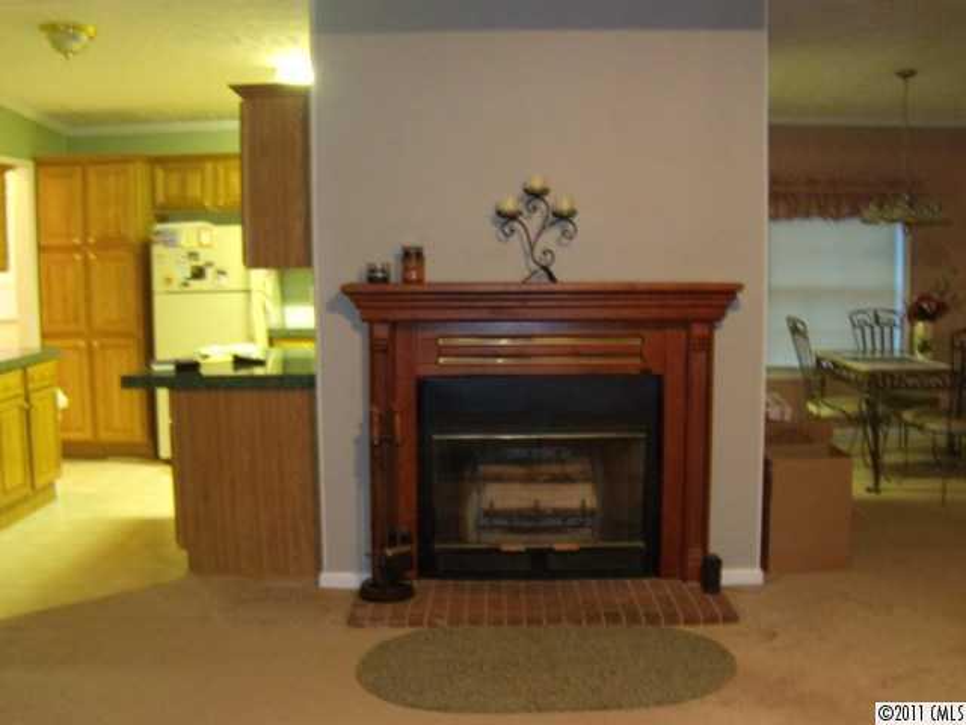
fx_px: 1005
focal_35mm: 36
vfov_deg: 39.7
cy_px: 362
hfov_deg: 51.4
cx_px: 483
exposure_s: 1/4
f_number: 3.6
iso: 400
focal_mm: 6.4
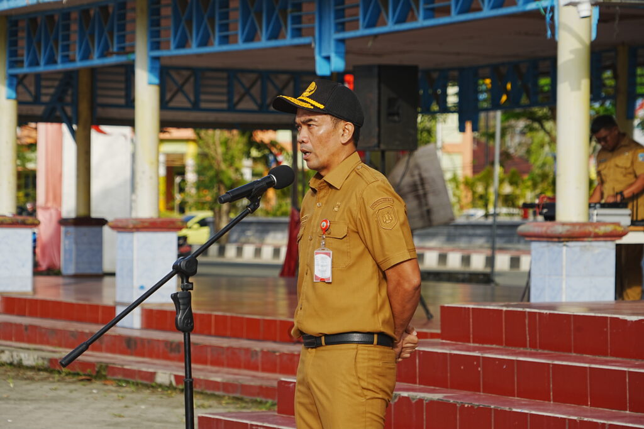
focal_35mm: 146
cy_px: 214
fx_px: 2612
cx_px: 322
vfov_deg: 9.4
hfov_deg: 14.1
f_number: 8
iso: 64
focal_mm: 146
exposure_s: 1/125
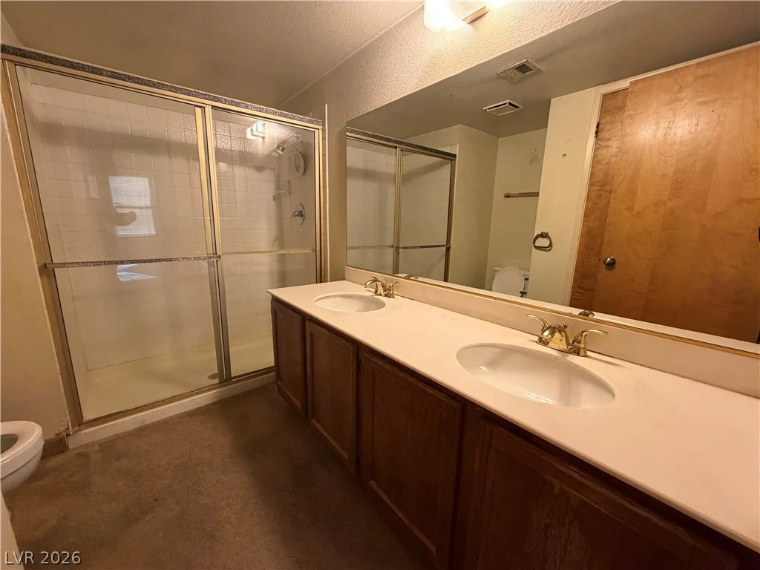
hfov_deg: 102.1
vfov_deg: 85.7
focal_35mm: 14
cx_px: 380
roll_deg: -1.2
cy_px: 285
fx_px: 307
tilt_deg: -13.1
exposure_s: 1/60
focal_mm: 2.22
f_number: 2.2
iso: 400
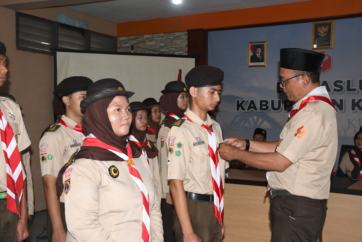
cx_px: 181
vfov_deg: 29.9
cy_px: 121
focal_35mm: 45
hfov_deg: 43.6
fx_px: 453
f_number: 5.6
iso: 400
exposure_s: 1/200
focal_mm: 30
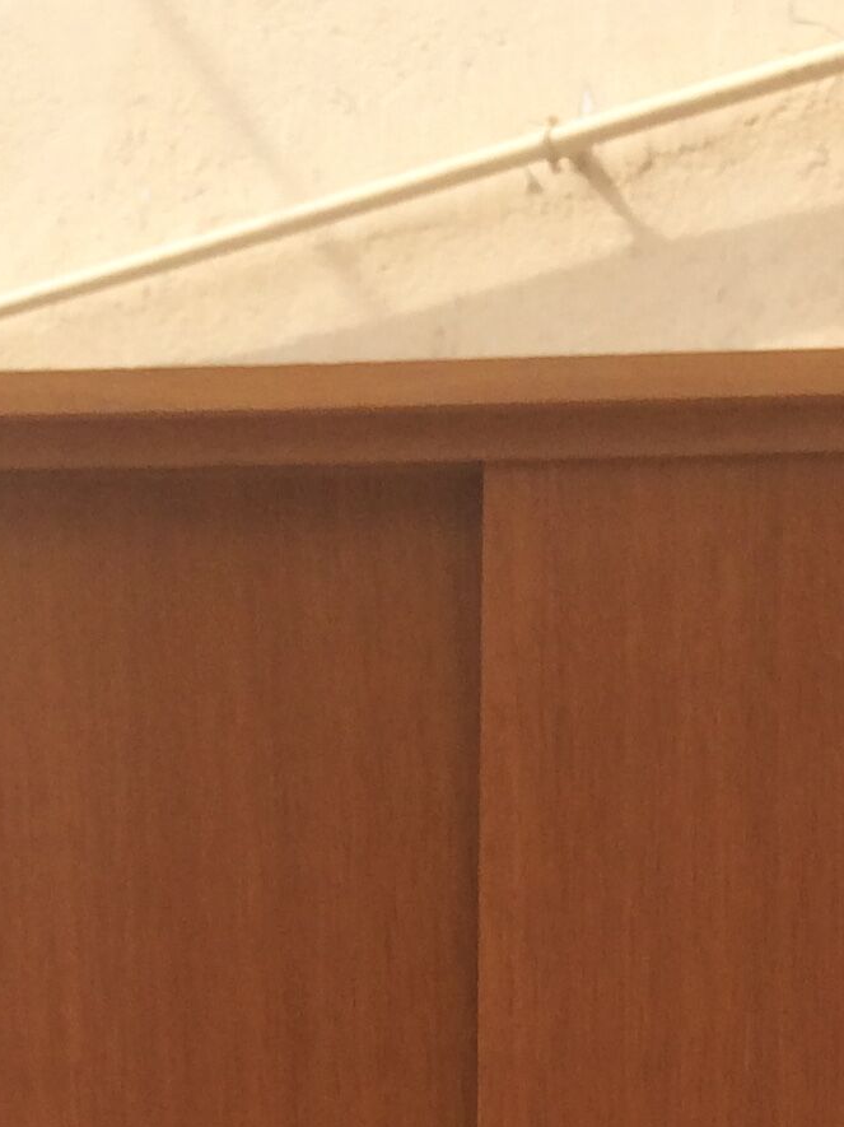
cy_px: 1905
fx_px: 3481
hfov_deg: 13.8
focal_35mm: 107
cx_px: 488
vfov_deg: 16.1
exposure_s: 1/912
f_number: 2.2
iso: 32
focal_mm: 4.15
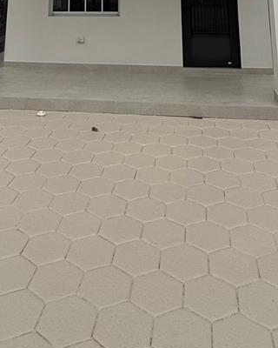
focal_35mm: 41
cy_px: -114
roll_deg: -0.4
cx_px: 127
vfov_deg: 32.5
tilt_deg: +15.4
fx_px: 422
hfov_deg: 36.5
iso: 50
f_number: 2.2
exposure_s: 1/2237
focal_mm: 2.22
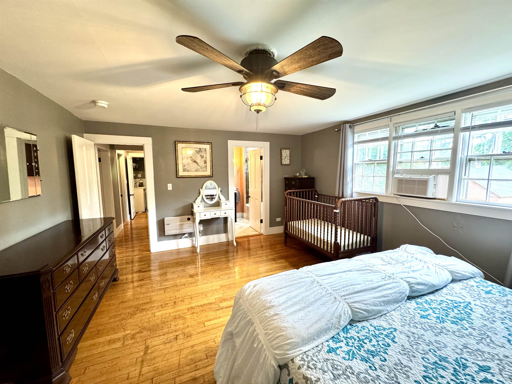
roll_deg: +0.1
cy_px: 192
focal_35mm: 14
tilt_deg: -6.5
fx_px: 207
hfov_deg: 102.1
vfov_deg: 85.7
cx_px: 256
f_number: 2.2
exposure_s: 1/60
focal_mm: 2.22
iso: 320
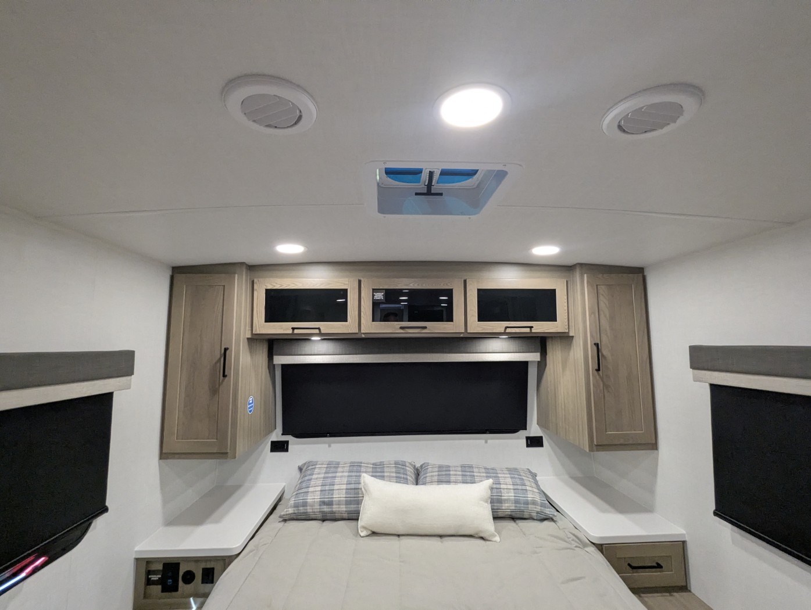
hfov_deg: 94.4
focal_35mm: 16
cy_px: 305
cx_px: 406
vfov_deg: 78.2
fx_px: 375
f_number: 2.2
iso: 341
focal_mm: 2.35
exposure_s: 1/137
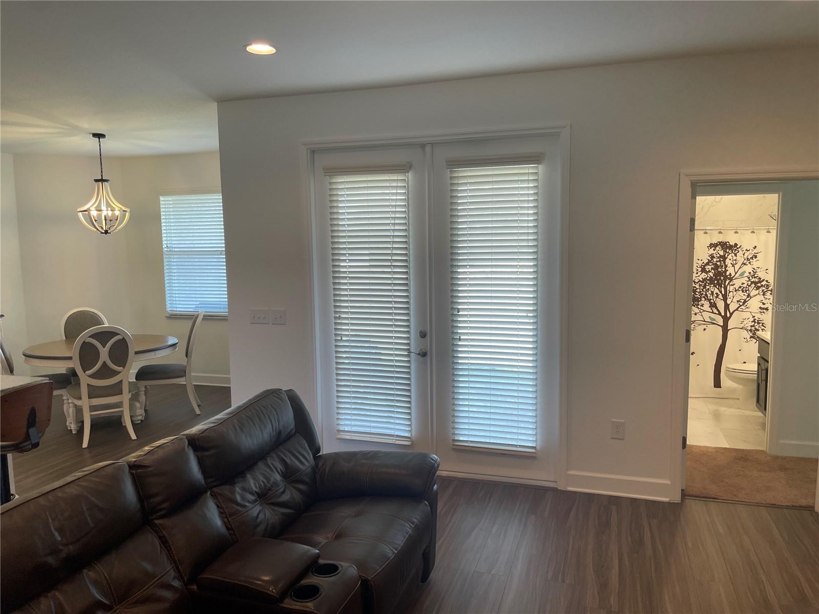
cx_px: 410
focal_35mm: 26
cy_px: 307
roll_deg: +0.9
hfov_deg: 67.3
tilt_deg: -7.3
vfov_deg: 53.1
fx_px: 615
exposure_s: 1/120
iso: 100
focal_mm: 4.2
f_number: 1.6
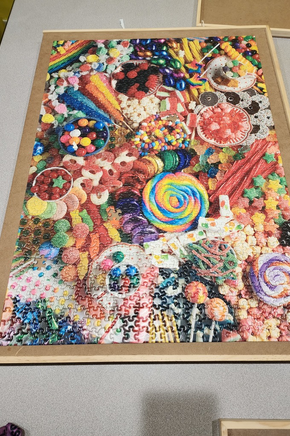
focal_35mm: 24
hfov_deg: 53.0
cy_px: 218
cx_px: 157
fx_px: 290
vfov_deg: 73.8
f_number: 1.8
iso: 320
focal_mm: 6.4
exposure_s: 1/120
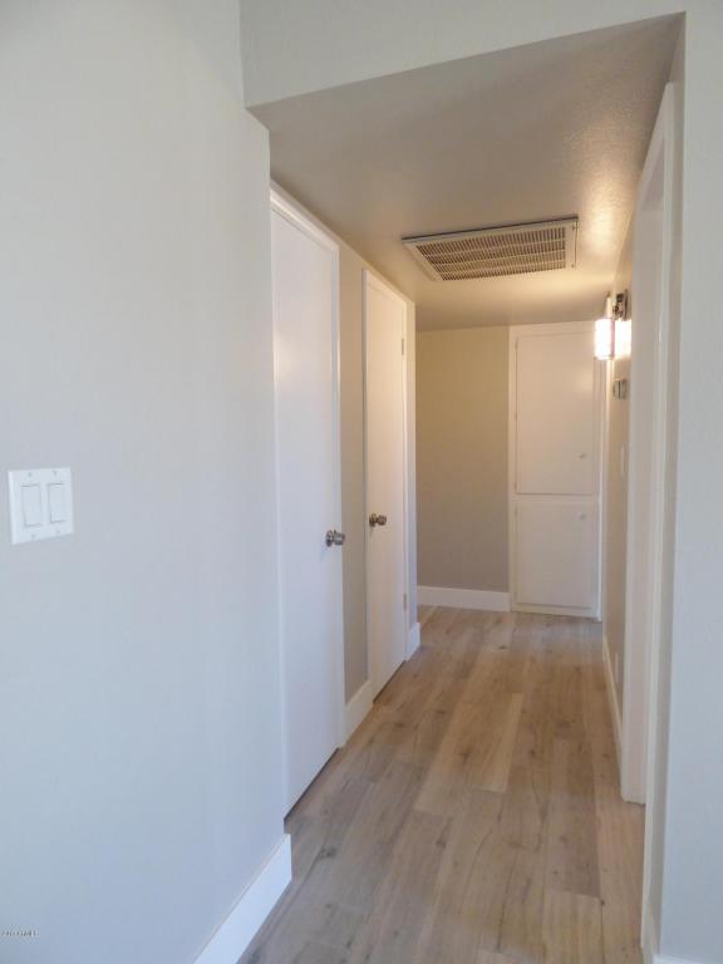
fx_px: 557
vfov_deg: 81.7
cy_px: 482
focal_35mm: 20
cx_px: 362
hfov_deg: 66.0
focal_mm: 3.58
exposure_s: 1/60
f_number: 2.8
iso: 250
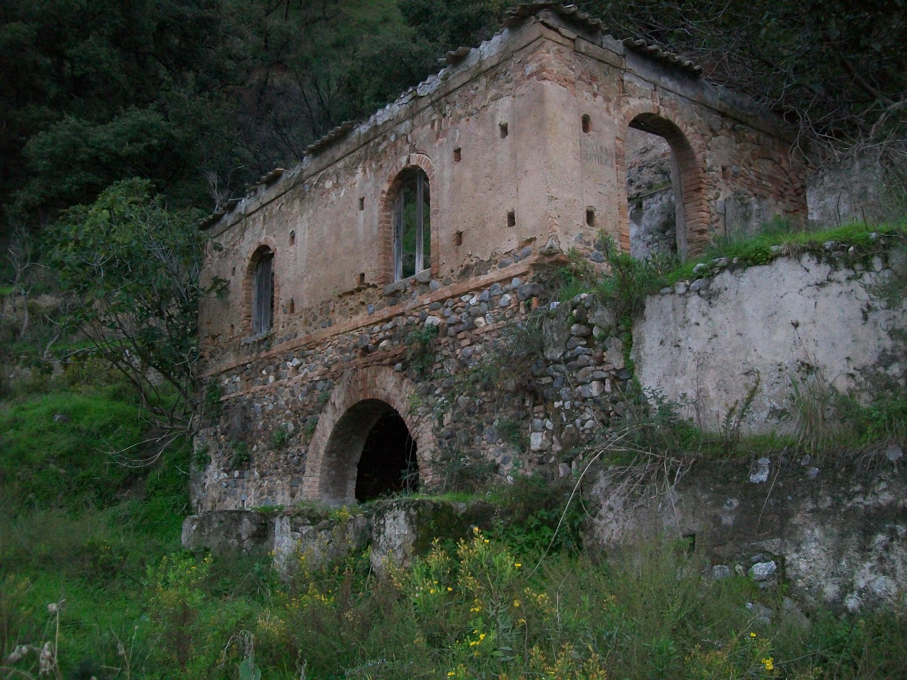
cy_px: 340
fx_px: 891
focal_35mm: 34
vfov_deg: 41.8
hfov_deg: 54.0
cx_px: 454
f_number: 2.7
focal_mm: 6.1
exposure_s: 1/125
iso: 200
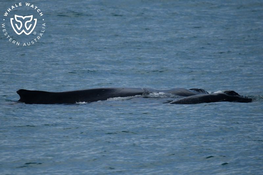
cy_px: 88
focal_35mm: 600
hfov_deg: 3.4
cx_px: 132
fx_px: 4382
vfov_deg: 2.3
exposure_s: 1/8000
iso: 900
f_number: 6.3
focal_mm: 600
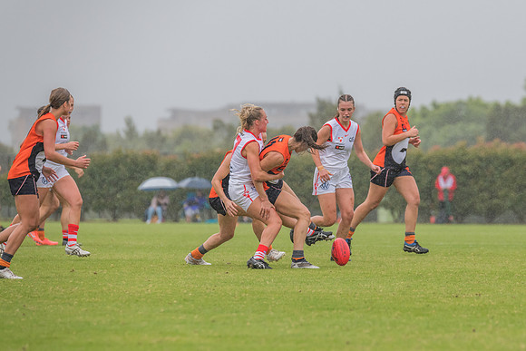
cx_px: 347
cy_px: 198
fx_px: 5819
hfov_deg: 5.2
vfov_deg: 3.5
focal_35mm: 398
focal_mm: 300
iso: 800
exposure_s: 1/2000
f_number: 5.6
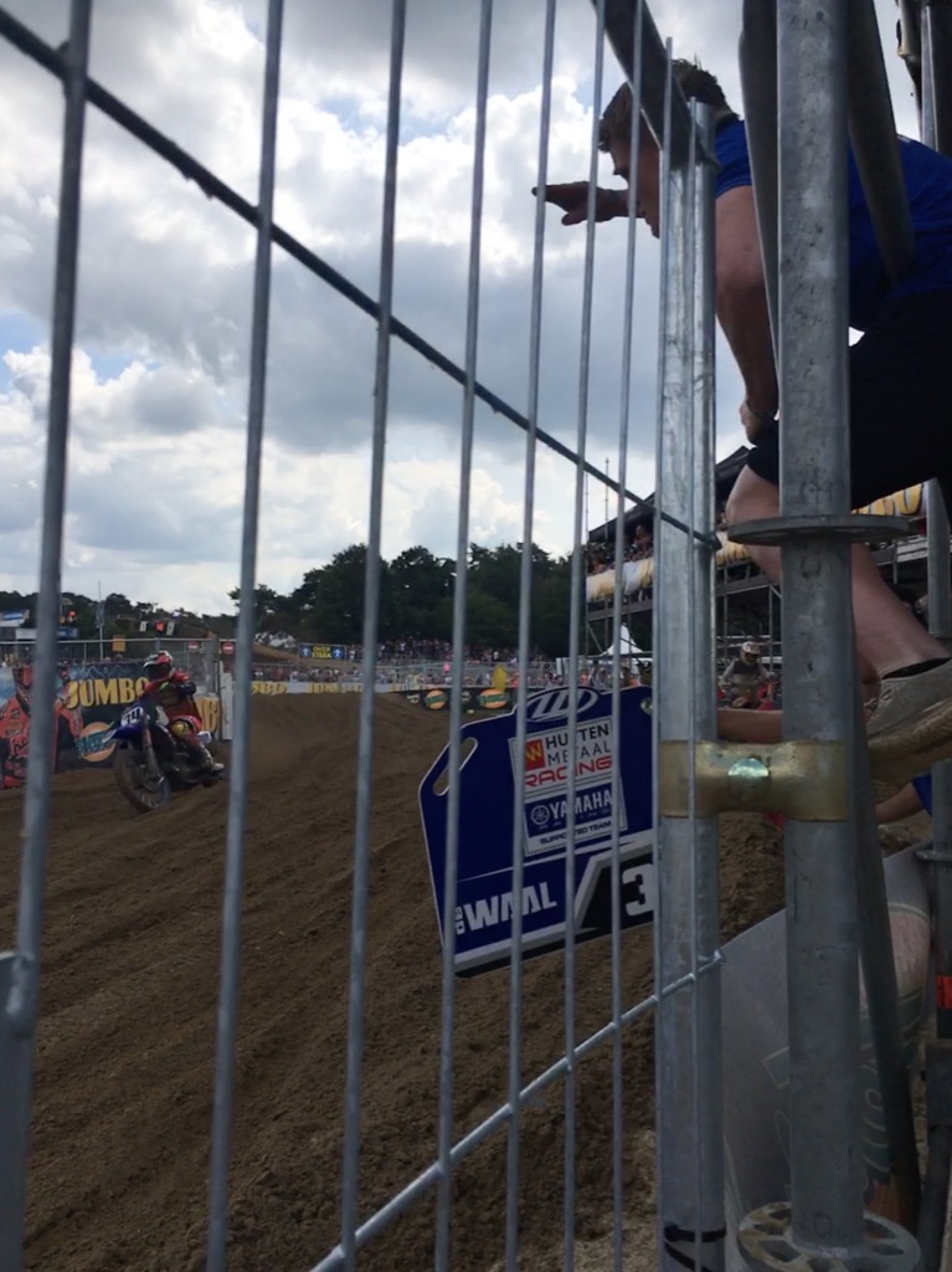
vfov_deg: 61.7
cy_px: 636
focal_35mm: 29
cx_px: 476
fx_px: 1064
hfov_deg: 48.2
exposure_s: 1/2198
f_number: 2.2
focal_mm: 4.15
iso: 25
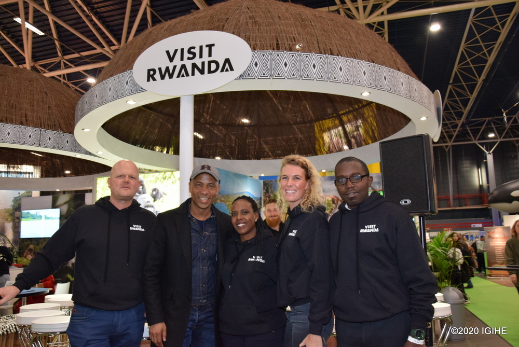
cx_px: 260
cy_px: 174
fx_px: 455
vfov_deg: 41.8
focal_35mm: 32
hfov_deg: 59.4
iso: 1250
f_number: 3.8
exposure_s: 1/60
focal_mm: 21
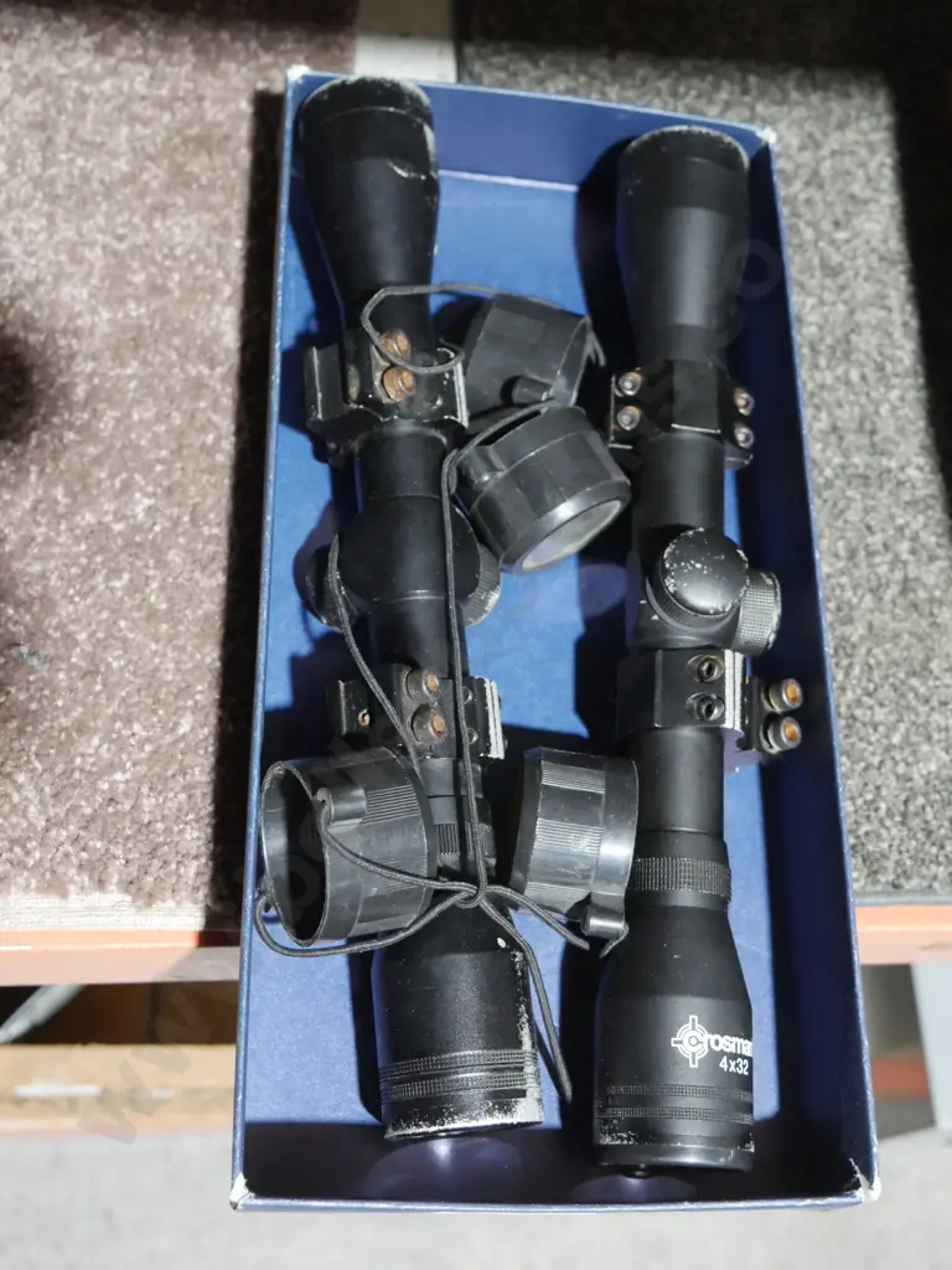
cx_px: 476
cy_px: 635
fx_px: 1613
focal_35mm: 44
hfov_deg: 32.9
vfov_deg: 42.9
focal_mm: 22
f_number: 4.7
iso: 2500
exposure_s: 1/60
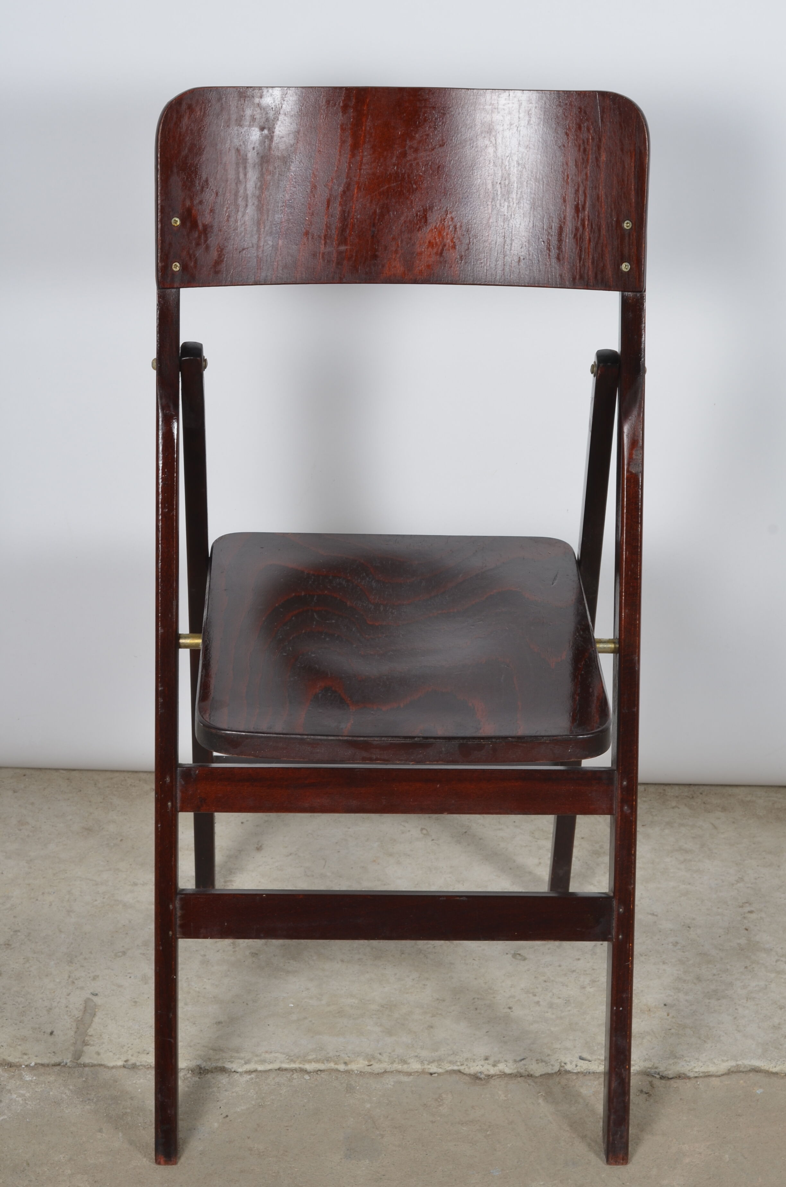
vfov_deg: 27.0
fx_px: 2467
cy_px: 594
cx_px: 393
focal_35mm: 75
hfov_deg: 18.1
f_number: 11
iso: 100
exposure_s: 1/125
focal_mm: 50
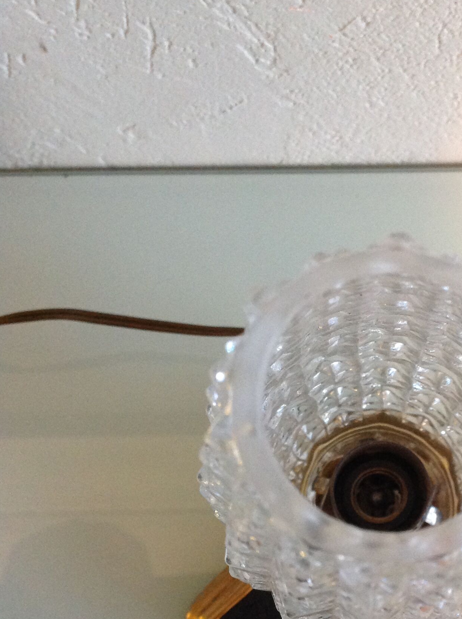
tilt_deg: -79.9
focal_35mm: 55
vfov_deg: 34.5
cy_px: 430
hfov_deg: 26.1
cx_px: 359
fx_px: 981
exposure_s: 1/15
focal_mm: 4.28
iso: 320
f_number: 2.4
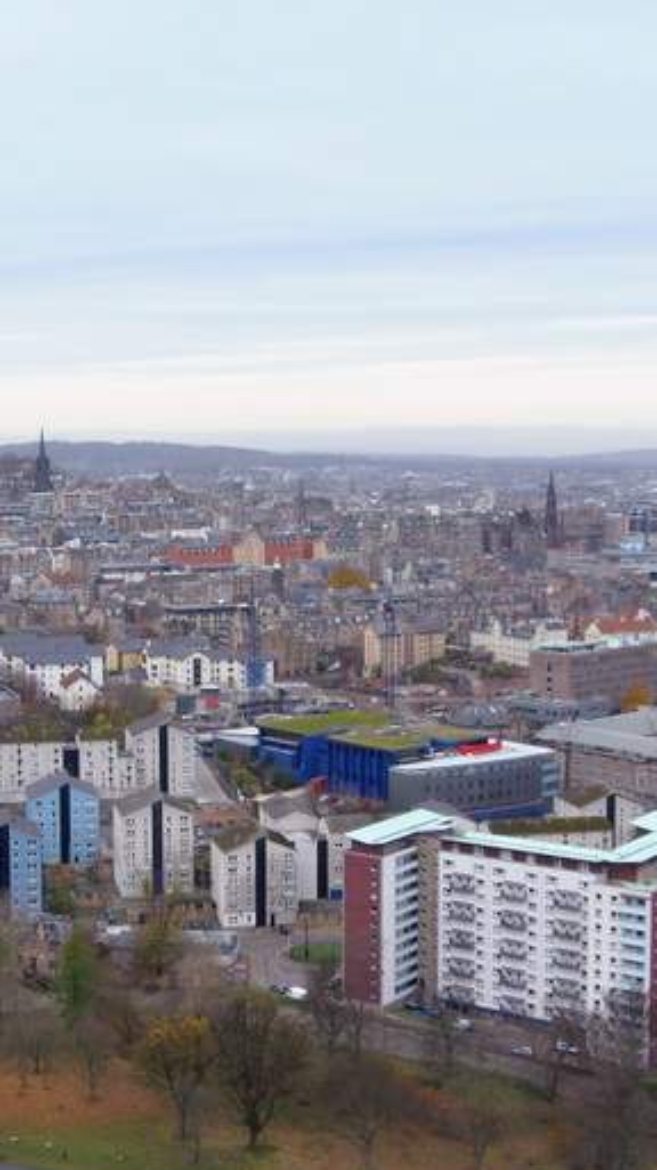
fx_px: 1582
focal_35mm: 51
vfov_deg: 40.6
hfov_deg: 23.1
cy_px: 607
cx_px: 110
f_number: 3.2
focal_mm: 5.5
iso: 64
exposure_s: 1/50
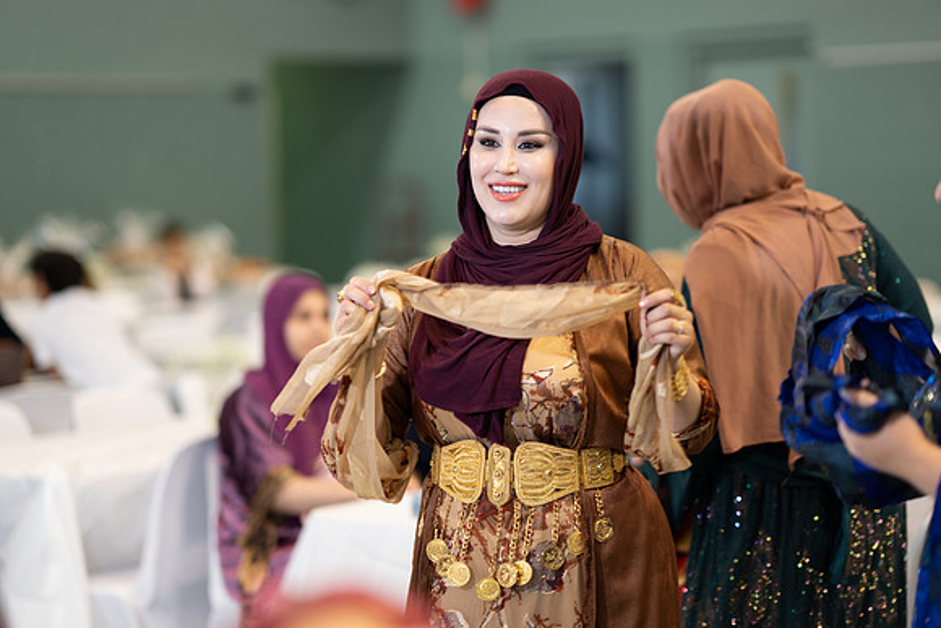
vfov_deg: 16.1
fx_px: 2222
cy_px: 314
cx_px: 470
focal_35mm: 85
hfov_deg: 23.9
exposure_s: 1/200
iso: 640
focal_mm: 85
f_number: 1.4
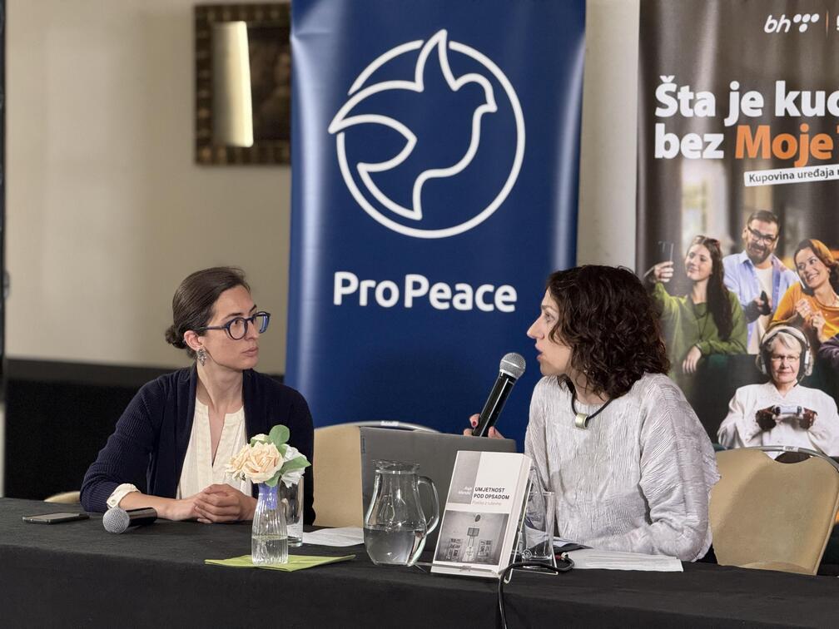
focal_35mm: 120
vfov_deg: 12.3
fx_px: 2908
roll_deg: -0.5
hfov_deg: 16.4
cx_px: 420
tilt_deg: -1.7
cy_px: 314
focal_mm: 15.66
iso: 500
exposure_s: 1/33
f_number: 2.8
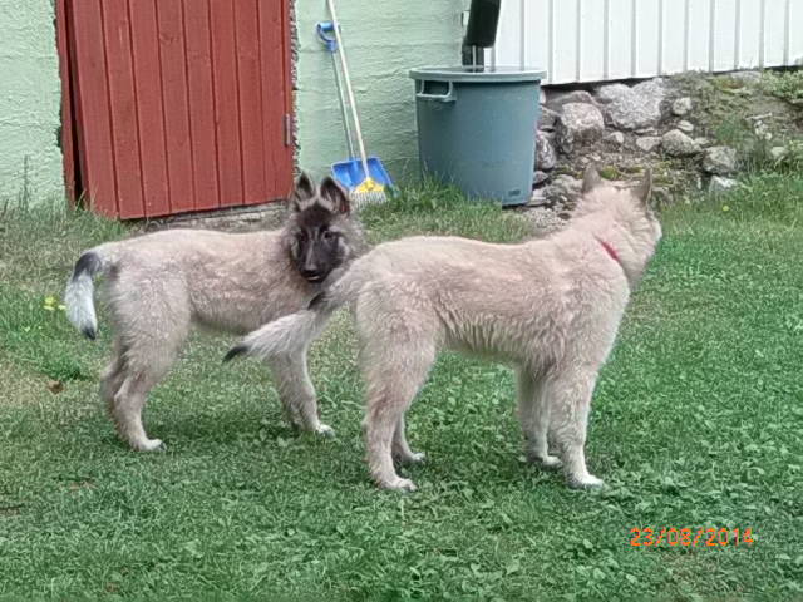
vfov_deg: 20.2
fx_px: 1693
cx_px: 402
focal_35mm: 73
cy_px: 301
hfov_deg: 26.7
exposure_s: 1/600
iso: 500
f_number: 4.2
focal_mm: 13
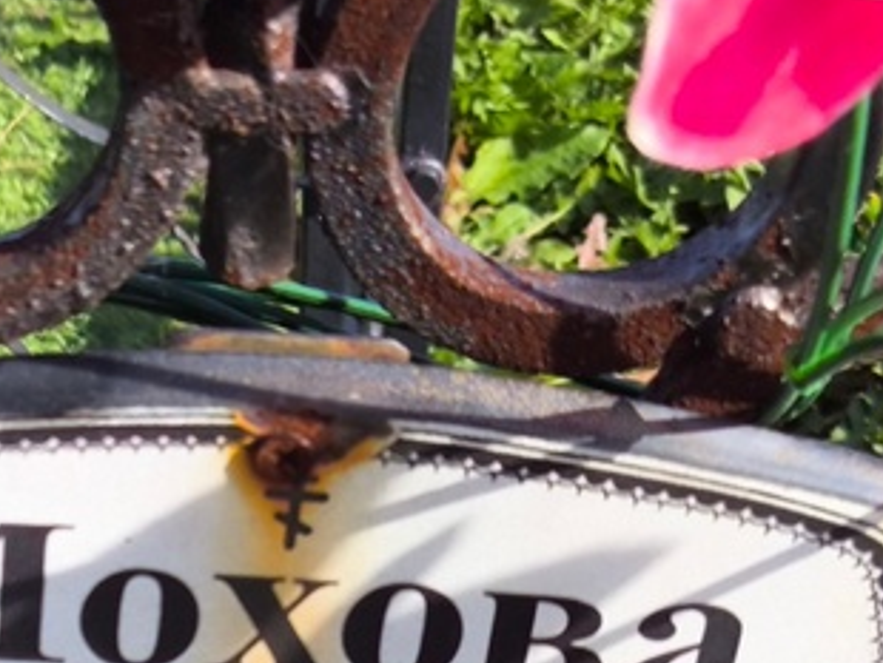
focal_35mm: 129
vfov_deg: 11.3
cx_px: -47
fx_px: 3293
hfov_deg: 15.0
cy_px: 763
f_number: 1.7
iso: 50
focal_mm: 4.71
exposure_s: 1/721
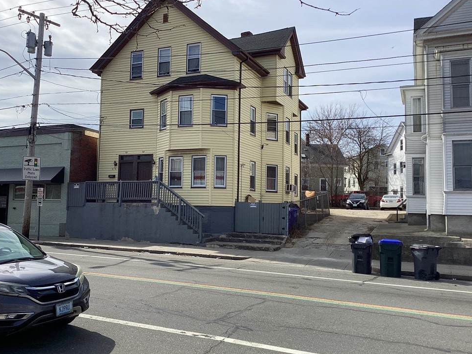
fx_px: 450
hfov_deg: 55.3
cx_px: 223
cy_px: 170
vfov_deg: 42.9
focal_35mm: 33
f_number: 2.4
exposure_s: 1/1894
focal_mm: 3.3
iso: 25
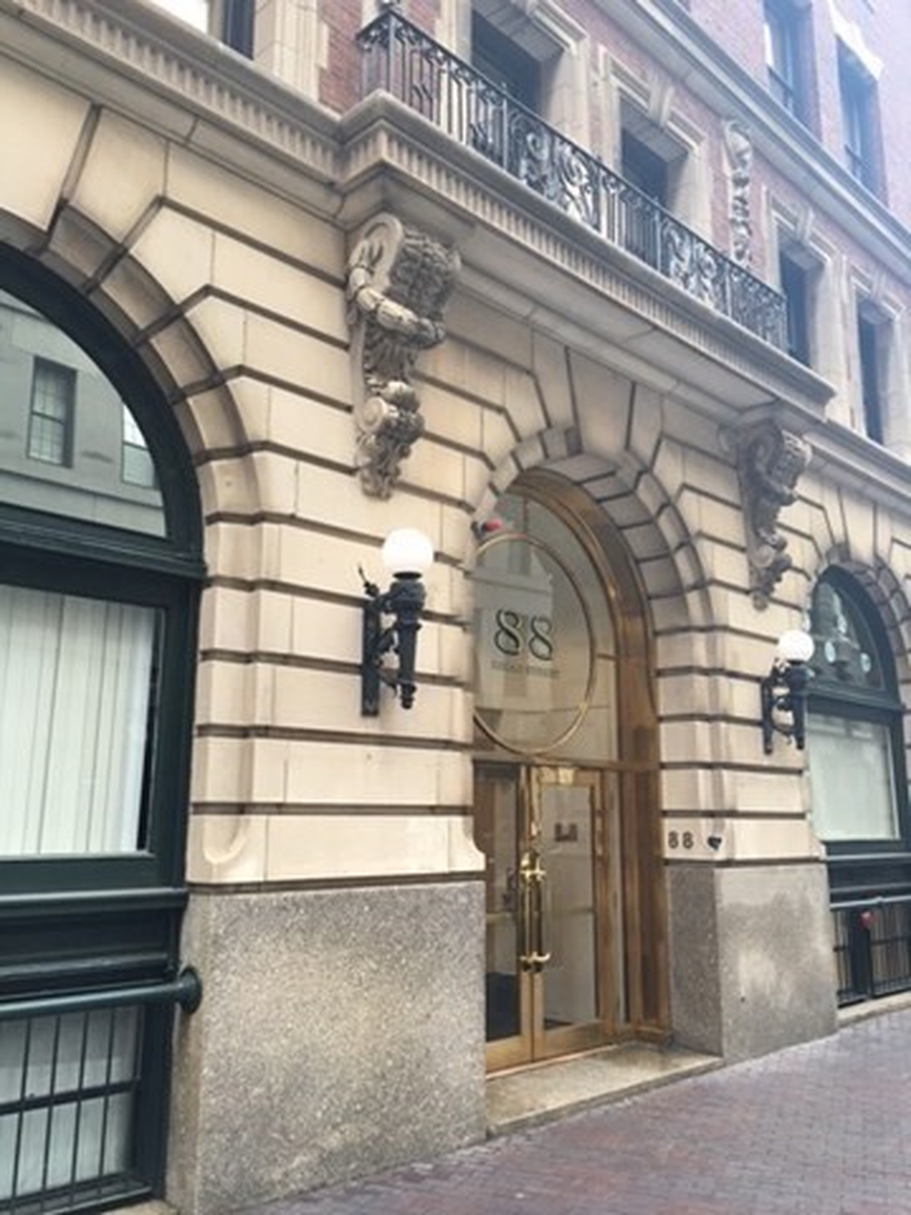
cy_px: 608
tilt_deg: +11.5
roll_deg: -0.6
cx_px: 456
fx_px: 1018
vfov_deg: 61.7
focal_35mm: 29
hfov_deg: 48.2
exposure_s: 1/30
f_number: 2.2
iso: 25
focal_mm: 4.15
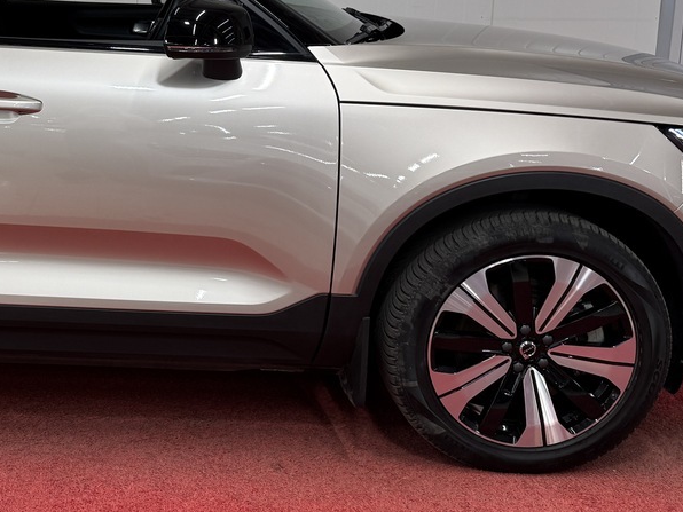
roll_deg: +0.5
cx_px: 31
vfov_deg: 25.1
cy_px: 158
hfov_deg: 31.2
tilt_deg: -10.6
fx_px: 1144
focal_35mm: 58
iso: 100
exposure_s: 1/117
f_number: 1.78
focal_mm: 6.76
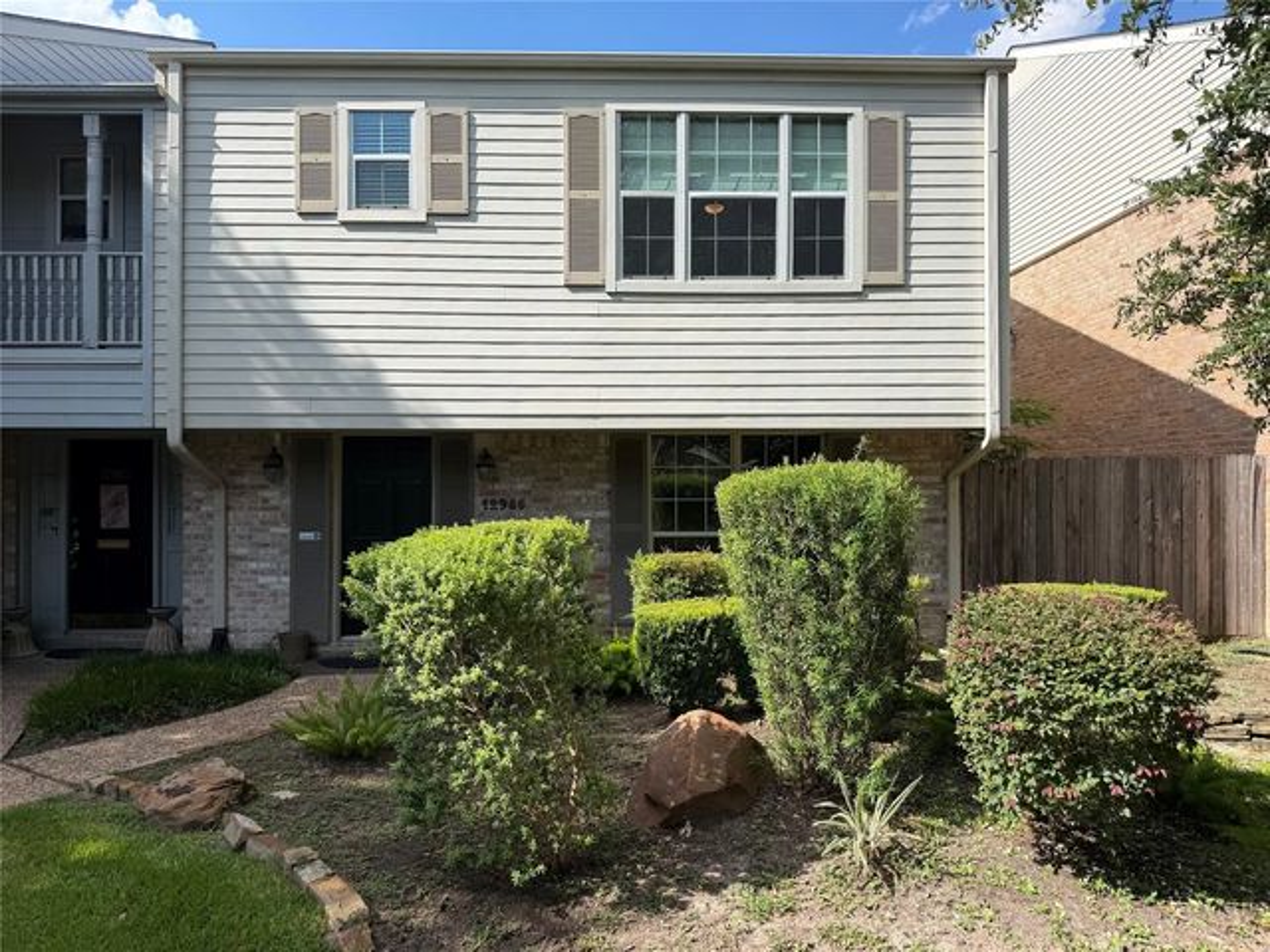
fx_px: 881
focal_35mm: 24
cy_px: 476
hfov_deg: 71.6
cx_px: 635
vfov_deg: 56.8
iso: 80
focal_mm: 6.76
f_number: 1.78
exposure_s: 1/3145
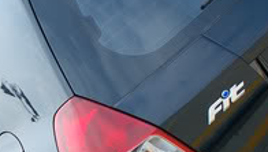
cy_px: 116
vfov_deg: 6.8
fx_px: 1274
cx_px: 68
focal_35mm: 179
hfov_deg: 12.0
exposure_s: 1/200
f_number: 7.1
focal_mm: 28
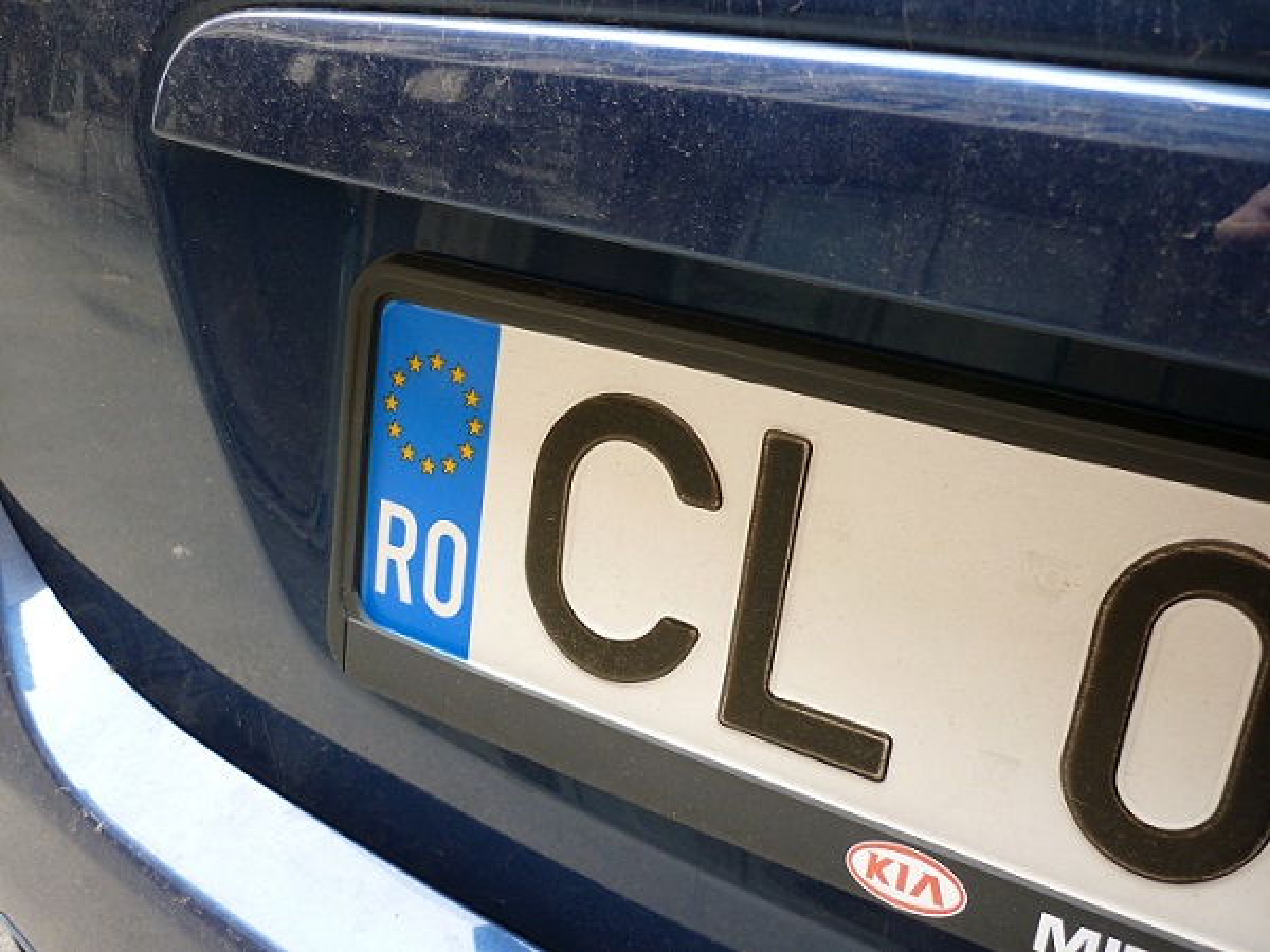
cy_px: 476
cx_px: 635
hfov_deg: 55.4
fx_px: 1211
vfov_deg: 42.9
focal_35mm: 33
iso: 80
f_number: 2.8
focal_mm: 5.5
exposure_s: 1/50
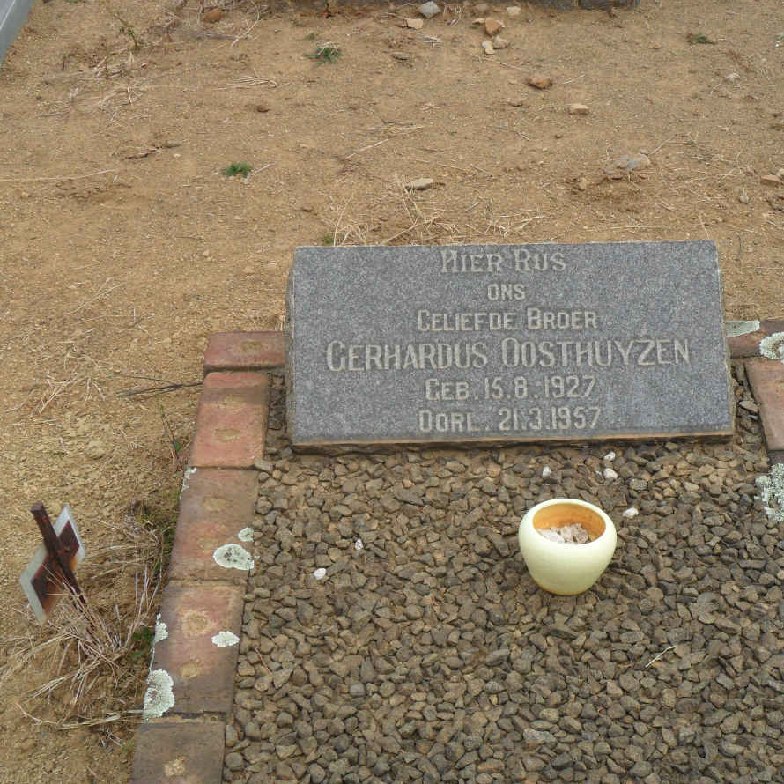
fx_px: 1589
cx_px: 500
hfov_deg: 27.6
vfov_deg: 27.7
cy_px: 388
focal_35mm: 62
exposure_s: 1/250
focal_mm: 9.3
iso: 100
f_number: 5
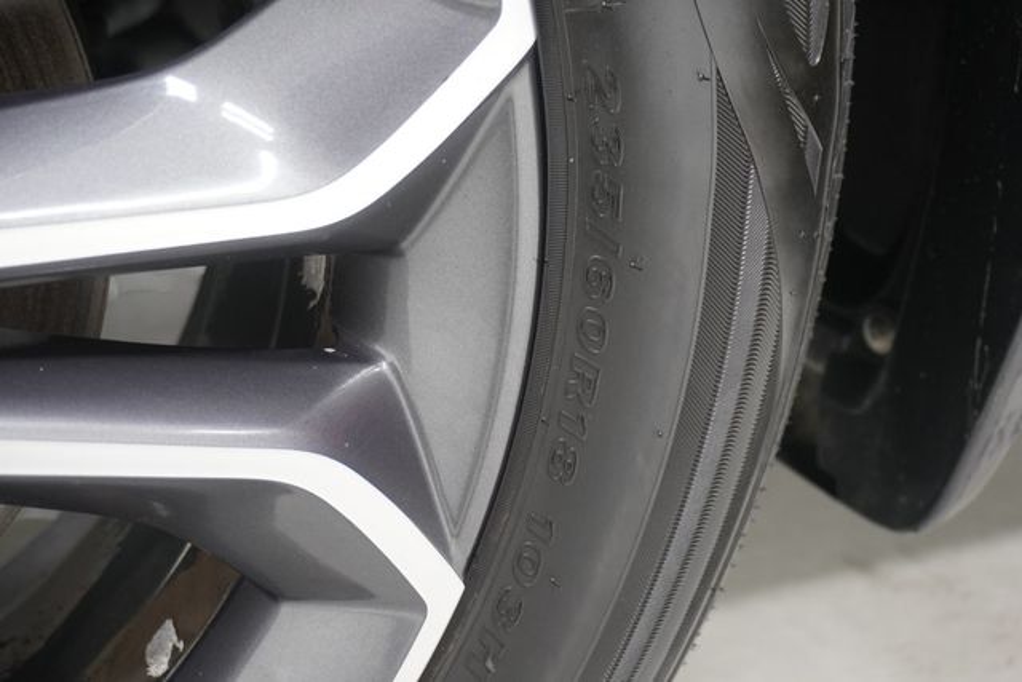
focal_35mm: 46
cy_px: 341
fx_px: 1306
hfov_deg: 42.7
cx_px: 511
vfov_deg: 29.3
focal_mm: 31
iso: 800
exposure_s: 1/60
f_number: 5
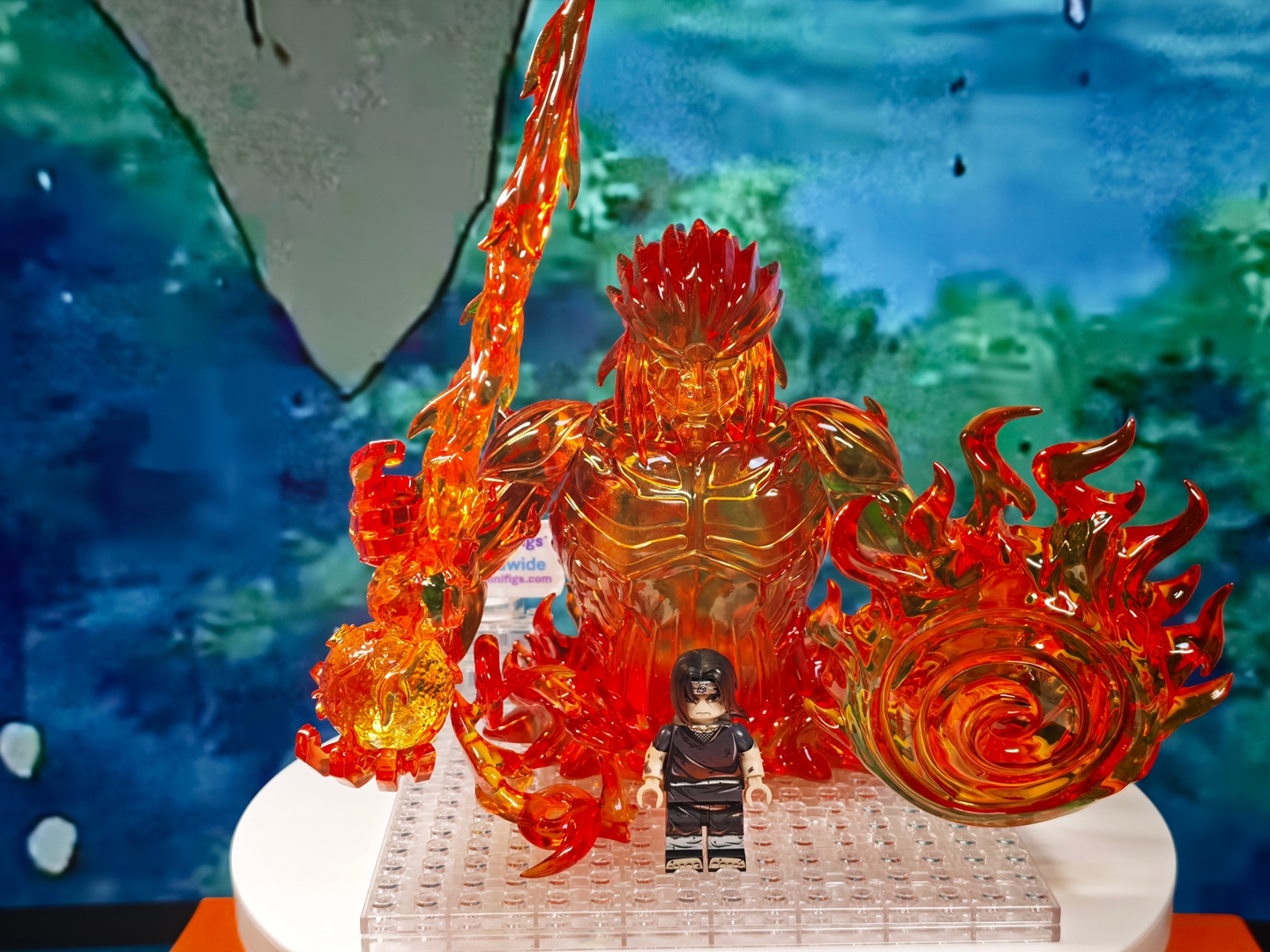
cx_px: 635
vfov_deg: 31.5
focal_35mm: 46
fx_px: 1688
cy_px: 476
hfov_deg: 41.2
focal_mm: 6.62
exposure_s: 1/100
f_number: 1.67
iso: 50
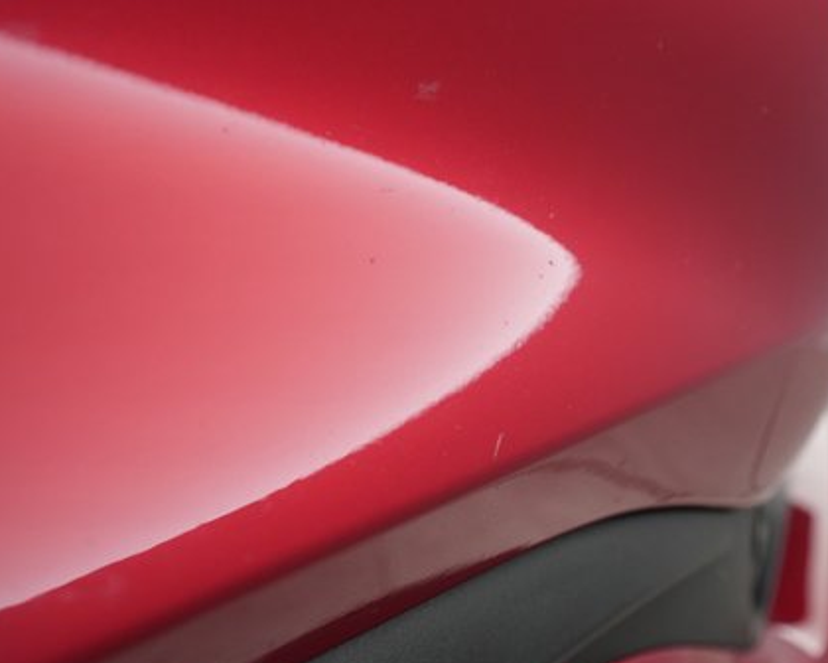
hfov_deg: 45.0
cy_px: 355
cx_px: 562
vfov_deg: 37.3
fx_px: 980
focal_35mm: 40
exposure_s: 1/80
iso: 3200
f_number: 4.5
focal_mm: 28
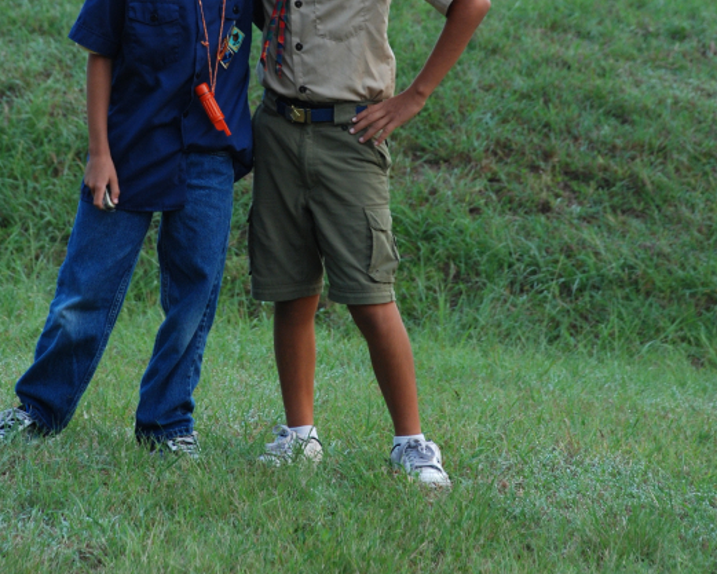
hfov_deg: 7.9
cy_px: 111
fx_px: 5218
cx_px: 299
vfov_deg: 6.3
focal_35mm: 246
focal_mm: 95
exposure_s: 1/125
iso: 400
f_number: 5.6
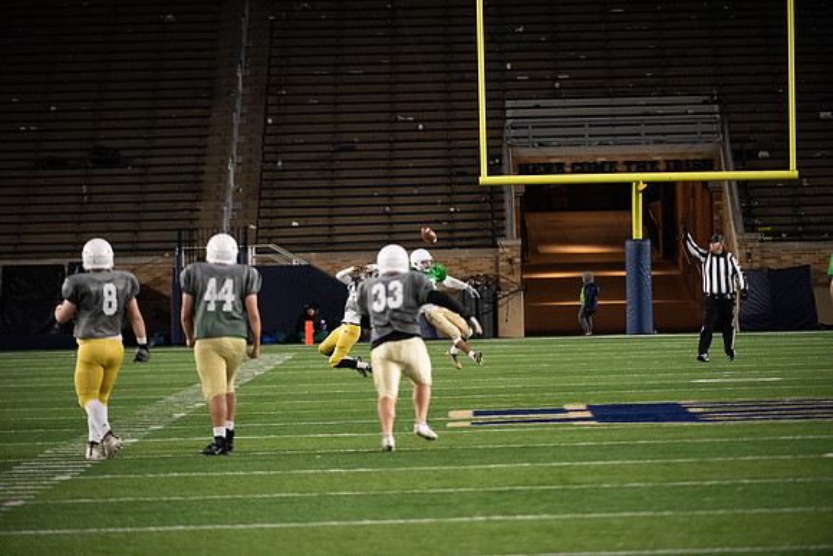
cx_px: 416
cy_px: 278
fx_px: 6017
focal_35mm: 260
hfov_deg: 7.9
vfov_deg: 5.3
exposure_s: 1/500
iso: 5000
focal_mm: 260
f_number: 4
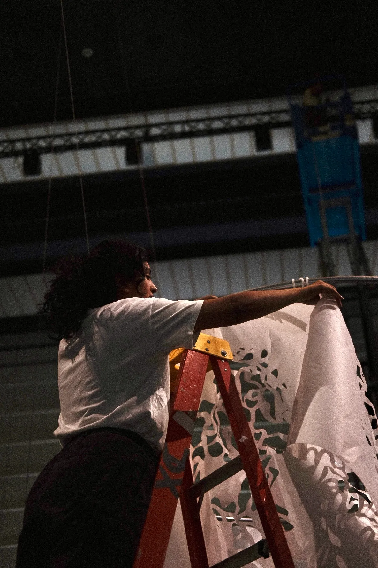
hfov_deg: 25.5
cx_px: 189
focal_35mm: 53
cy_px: 284
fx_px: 835
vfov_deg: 37.5
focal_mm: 35
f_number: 2
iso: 800
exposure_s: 1/1000
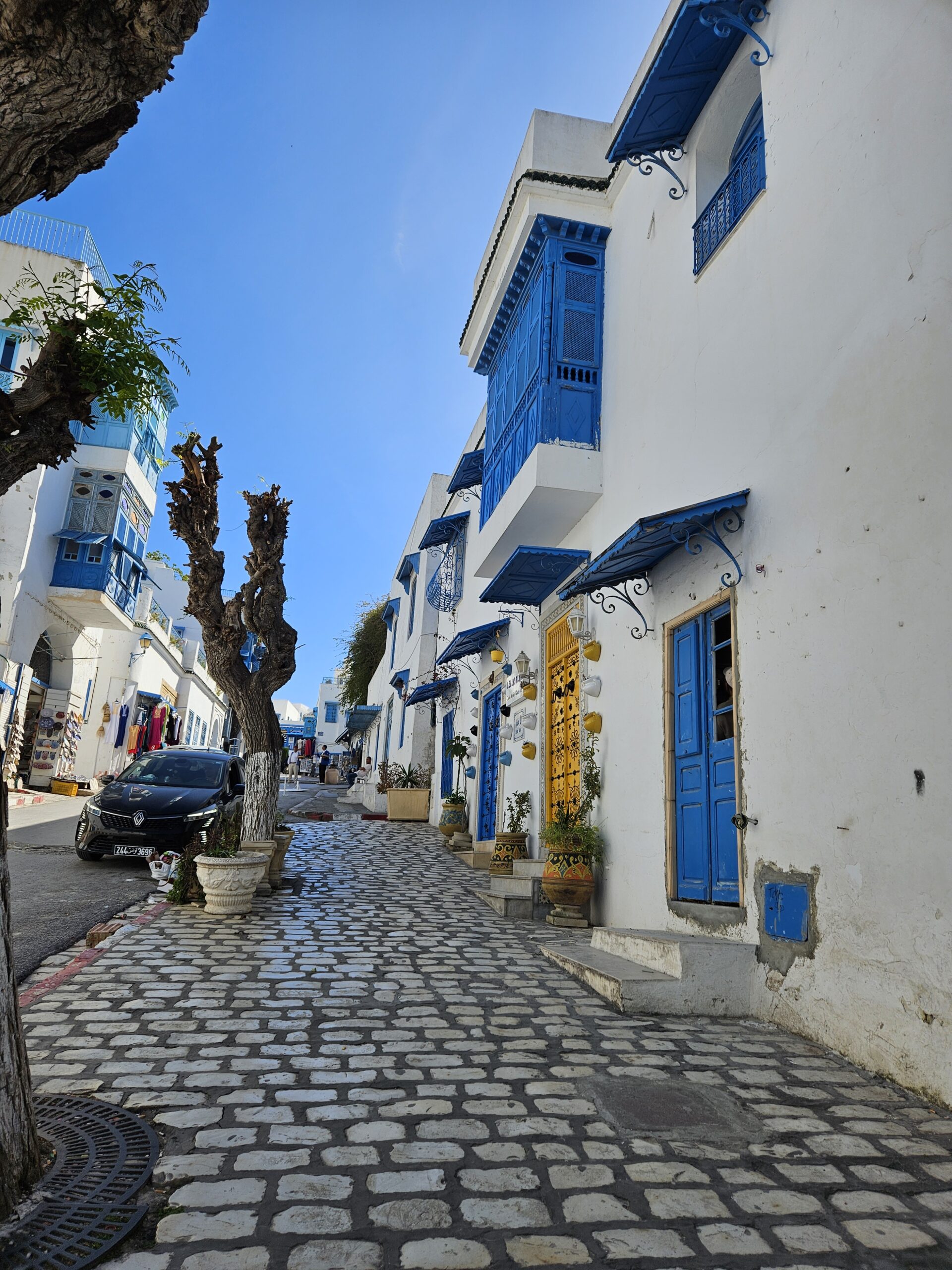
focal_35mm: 23
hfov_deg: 58.9
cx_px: 476
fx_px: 843
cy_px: 635
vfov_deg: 73.9
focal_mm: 5.4
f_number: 1.8
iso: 25
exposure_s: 1/1789
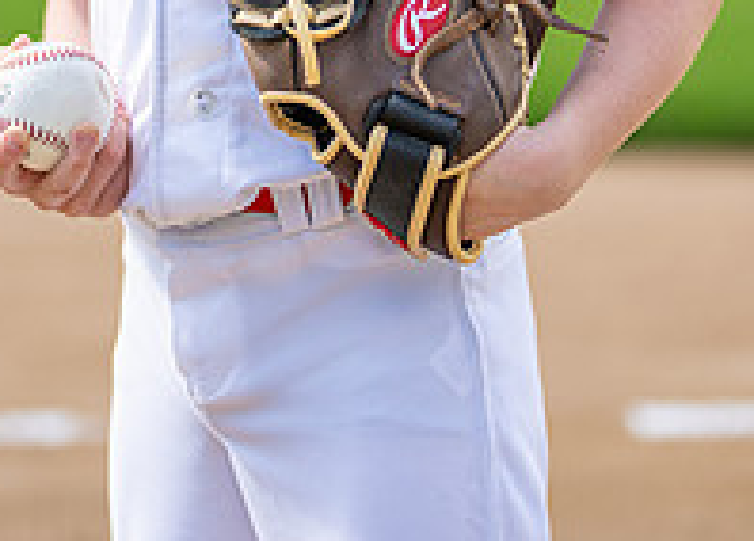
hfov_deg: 10.6
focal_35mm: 189
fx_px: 4053
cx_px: 356
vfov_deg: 7.5
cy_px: -265
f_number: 1.2
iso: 100
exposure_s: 1/4000
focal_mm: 50
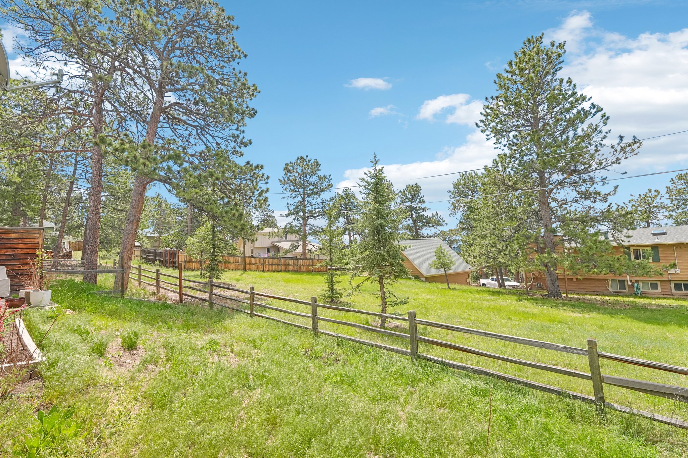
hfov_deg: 100.4
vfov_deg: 77.3
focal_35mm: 15
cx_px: 344
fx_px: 287
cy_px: 229
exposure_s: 1/500
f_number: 8
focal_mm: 10
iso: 800
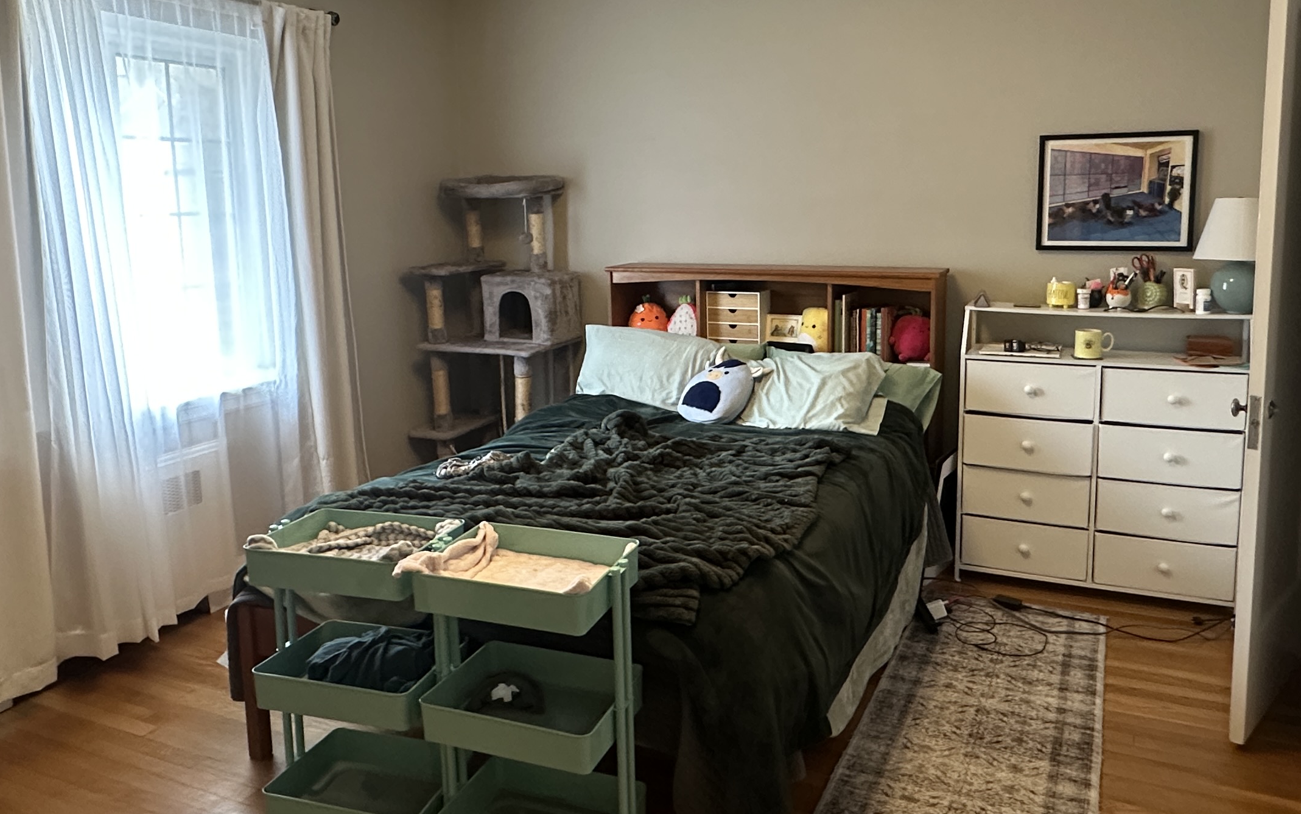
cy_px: 336
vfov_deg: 44.4
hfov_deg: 66.4
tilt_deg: -8.4
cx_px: 675
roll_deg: +0.5
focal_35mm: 28
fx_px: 993
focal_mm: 2.22
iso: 320
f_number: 2.2
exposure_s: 1/60
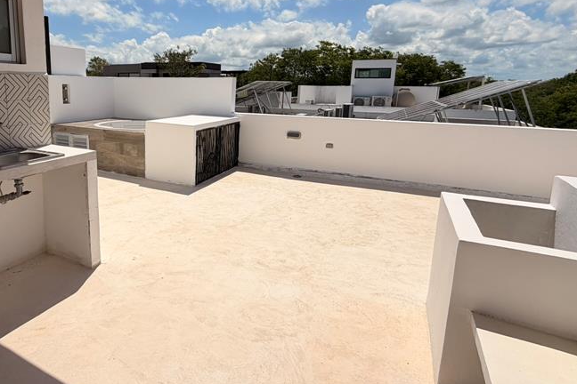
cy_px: 151
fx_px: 369
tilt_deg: -8.7
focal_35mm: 23
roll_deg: +0.3
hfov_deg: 73.4
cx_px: 184
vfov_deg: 54.7
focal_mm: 2.22
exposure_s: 1/2841
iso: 20
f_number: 2.2
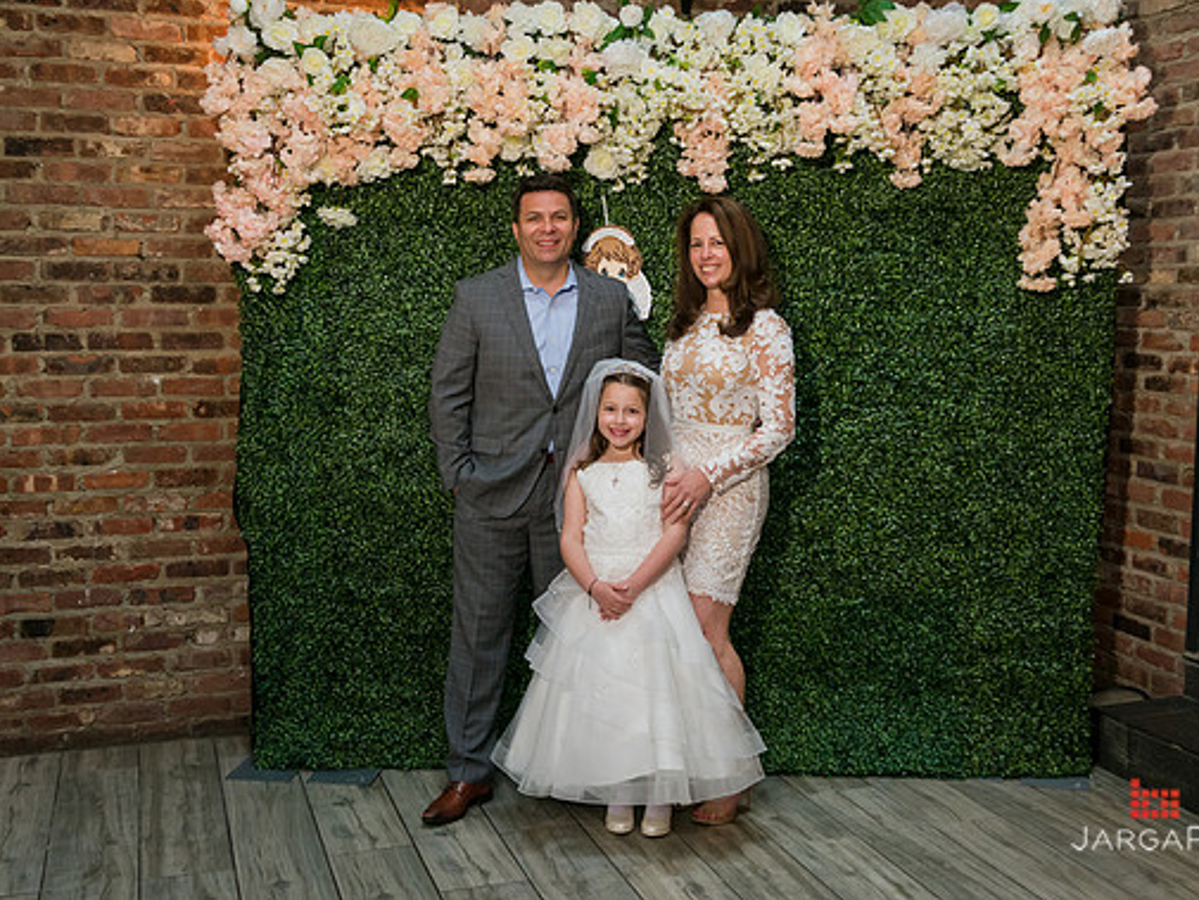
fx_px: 1455
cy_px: 443
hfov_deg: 44.8
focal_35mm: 42
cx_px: 610
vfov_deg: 34.4
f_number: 5.6
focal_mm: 38
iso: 1600
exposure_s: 1/125
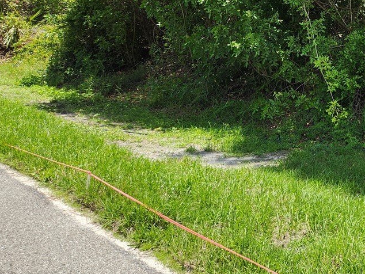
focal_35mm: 58
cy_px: -10
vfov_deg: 24.0
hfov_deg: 28.8
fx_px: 612
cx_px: 438
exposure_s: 1/820
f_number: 1.8
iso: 20
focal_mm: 5.4
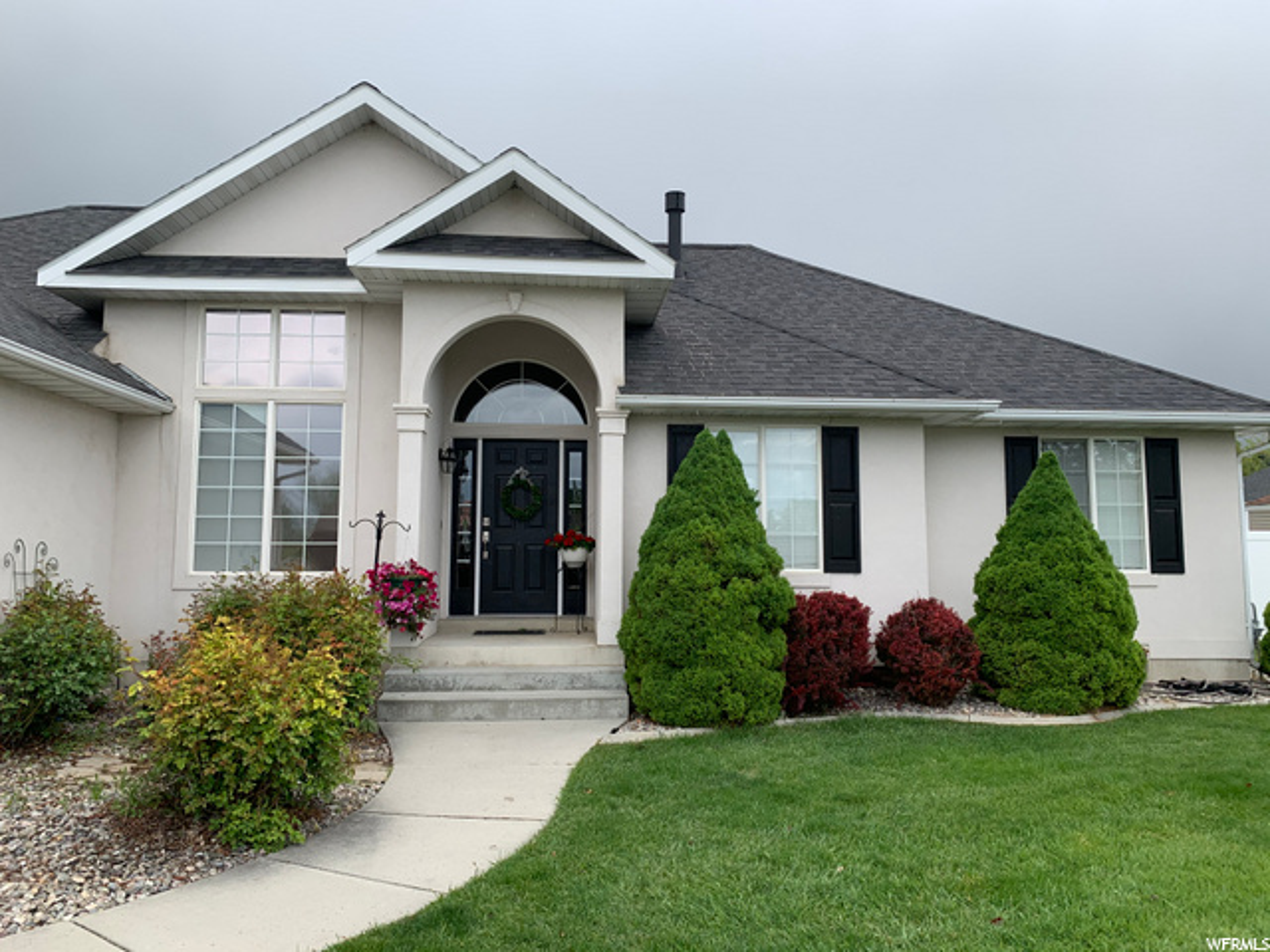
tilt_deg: +5.7
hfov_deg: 67.3
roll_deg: -0.2
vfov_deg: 53.1
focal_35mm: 26
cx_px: 635
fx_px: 954
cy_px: 476
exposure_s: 1/1282
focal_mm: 4.25
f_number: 1.8
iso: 25
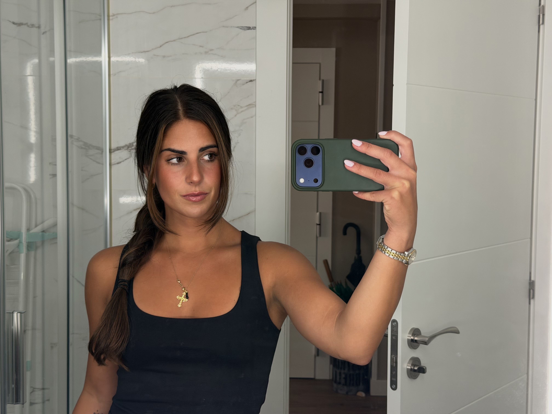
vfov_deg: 30.3
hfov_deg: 39.7
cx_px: 276
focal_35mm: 48
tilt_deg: -2.1
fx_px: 765
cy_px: 207
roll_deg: +0.5
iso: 125
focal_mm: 6.76
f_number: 1.78
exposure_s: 1/50
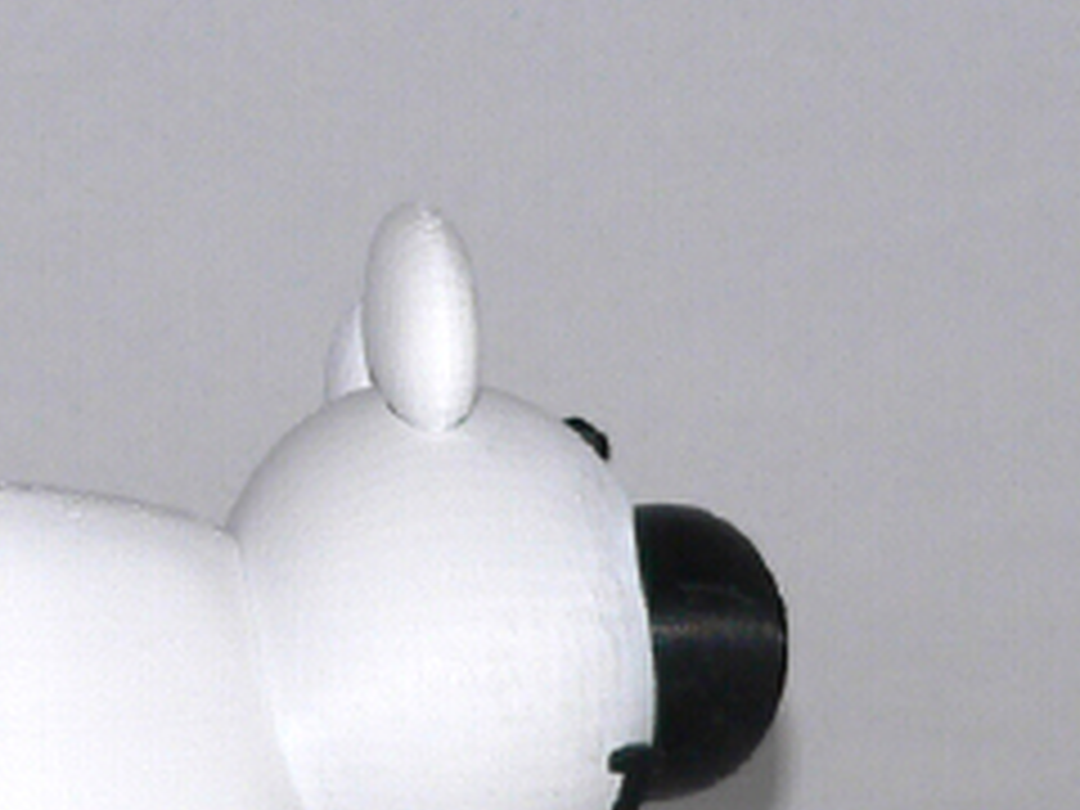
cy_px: 796
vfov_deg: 18.0
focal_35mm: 80
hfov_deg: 23.8
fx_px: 2496
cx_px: 110
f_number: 2.8
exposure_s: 1/30
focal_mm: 6
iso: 100
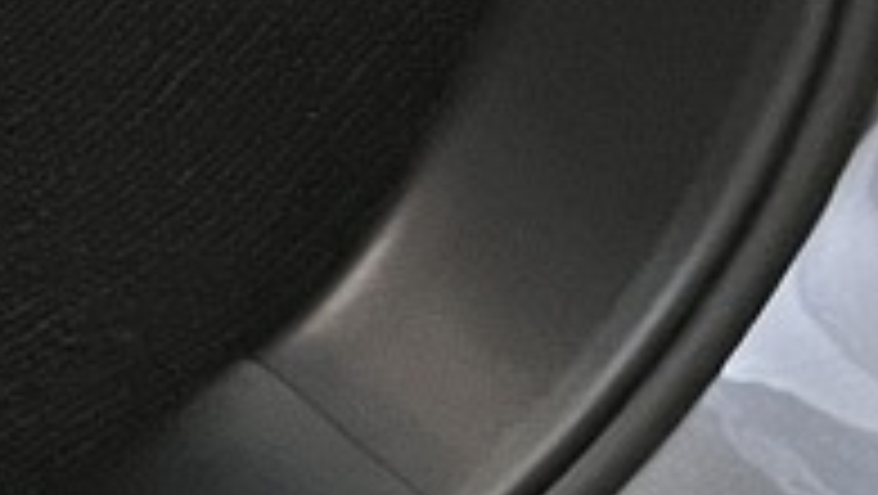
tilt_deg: -35.0
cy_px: -1238
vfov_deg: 5.3
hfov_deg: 8.5
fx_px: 4869
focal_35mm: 209
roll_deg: +0.4
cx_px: -1828
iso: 160
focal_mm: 5.1
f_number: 1.6
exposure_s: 1/50
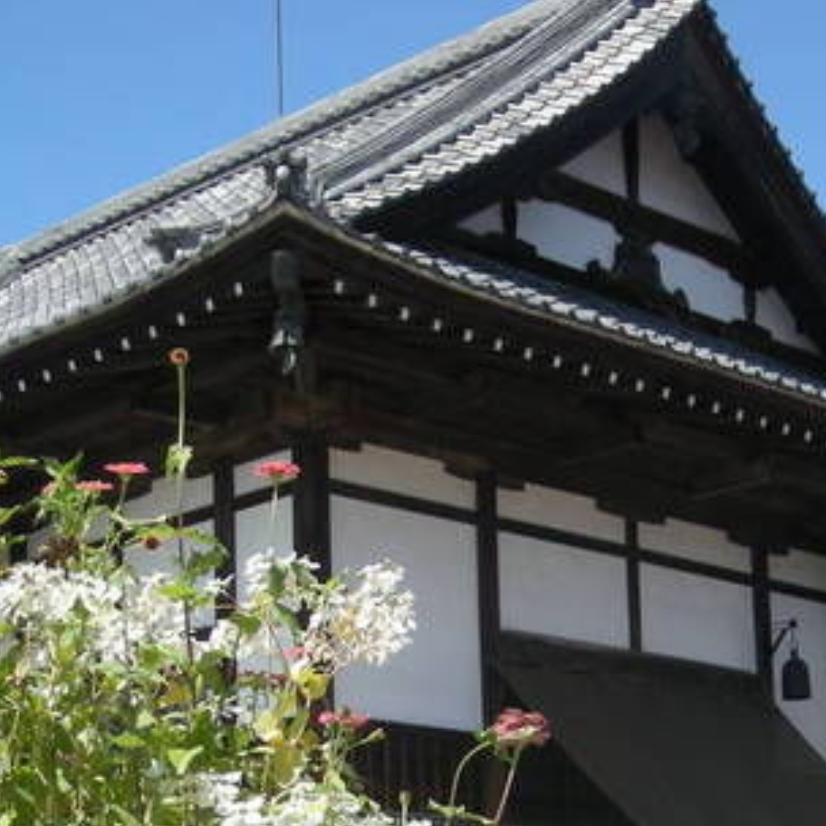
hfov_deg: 20.8
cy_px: 787
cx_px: 520
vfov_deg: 20.4
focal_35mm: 83
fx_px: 2241
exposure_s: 1/176
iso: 64
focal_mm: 5.7
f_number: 5.7
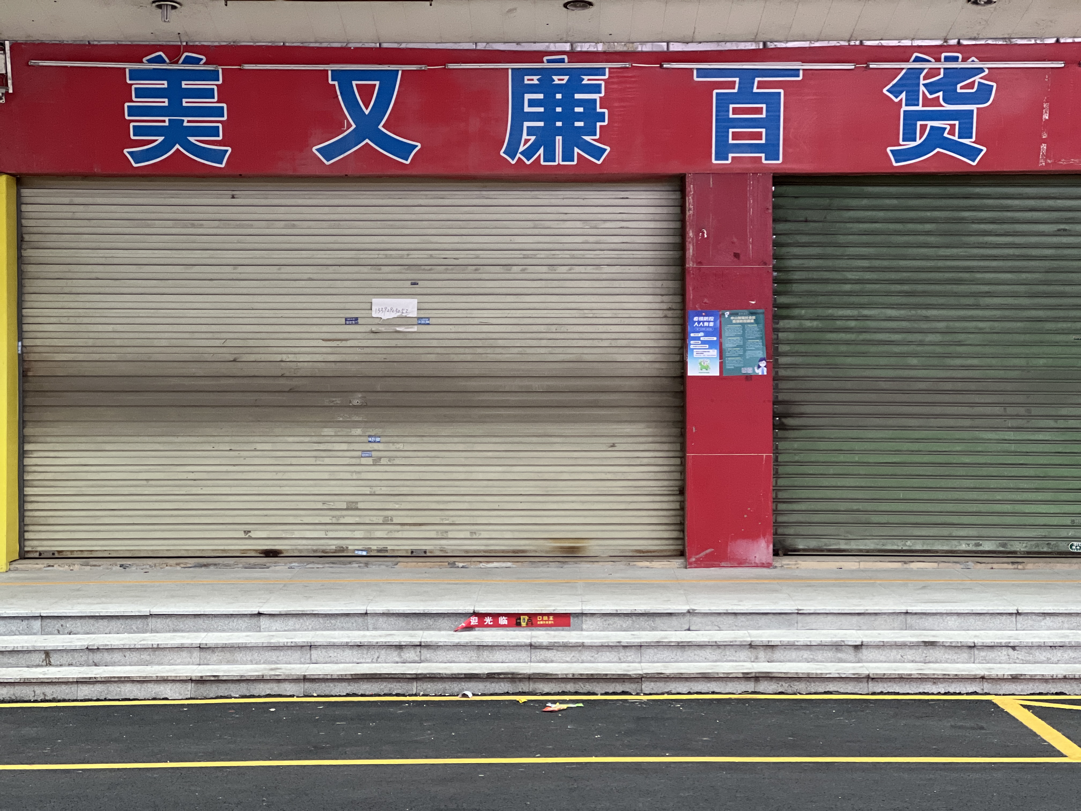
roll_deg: -0.5
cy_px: 406
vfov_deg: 19.1
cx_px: 540
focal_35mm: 77
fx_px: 2405
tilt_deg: -0.8
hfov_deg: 25.3
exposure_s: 1/37
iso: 400
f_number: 2.8
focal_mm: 9
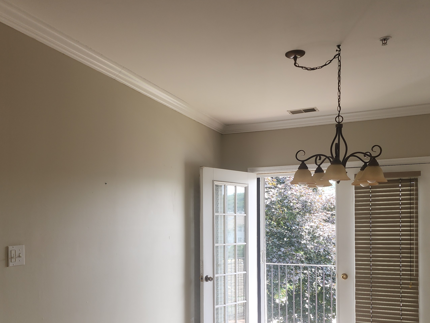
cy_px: 222
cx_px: 197
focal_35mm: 36
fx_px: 447
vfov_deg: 39.1
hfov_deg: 51.3
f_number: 1.8
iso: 50
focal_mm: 6.4
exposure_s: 1/180
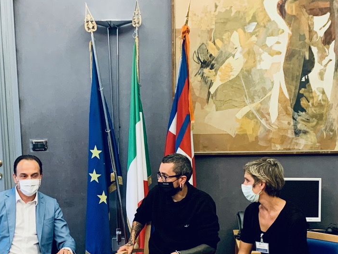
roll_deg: +1.8
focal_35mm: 74
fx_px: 723
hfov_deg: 26.3
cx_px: 147
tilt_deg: -11.2
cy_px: 214
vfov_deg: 19.6
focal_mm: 4.25
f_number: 1.8
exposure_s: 1/33
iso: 320
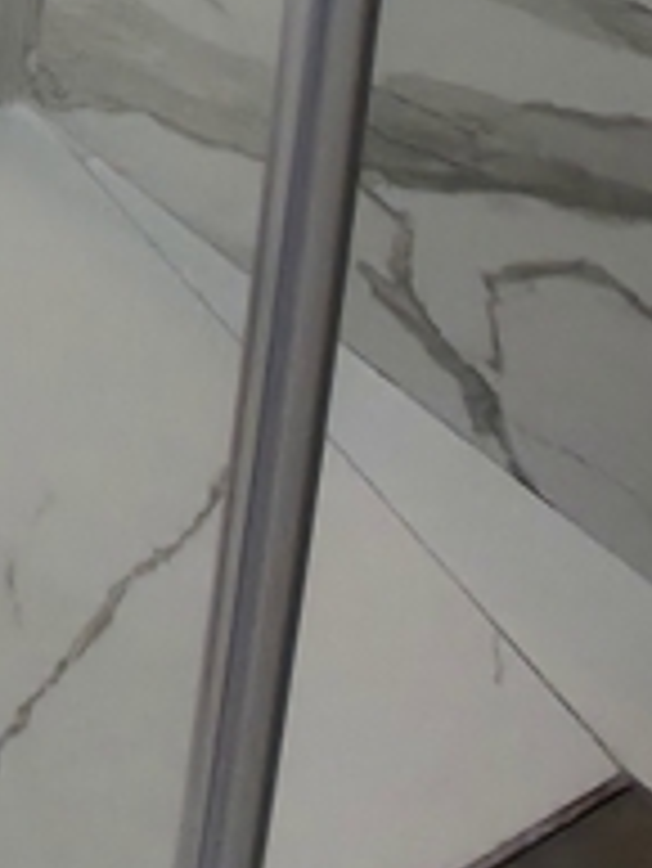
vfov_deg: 12.0
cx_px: -1578
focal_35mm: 97
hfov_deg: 9.5
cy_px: -1619
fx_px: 2433
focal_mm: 2.2
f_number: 1.9
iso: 64
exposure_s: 1/50
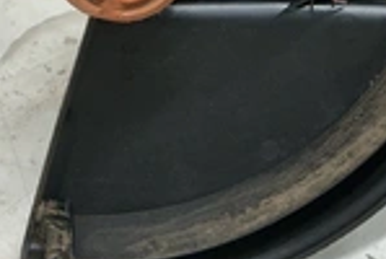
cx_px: 259
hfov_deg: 25.8
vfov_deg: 17.2
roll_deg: -3.8
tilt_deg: -37.0
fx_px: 838
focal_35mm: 78
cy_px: 3
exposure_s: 1/120
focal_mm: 3
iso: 64
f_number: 1.8
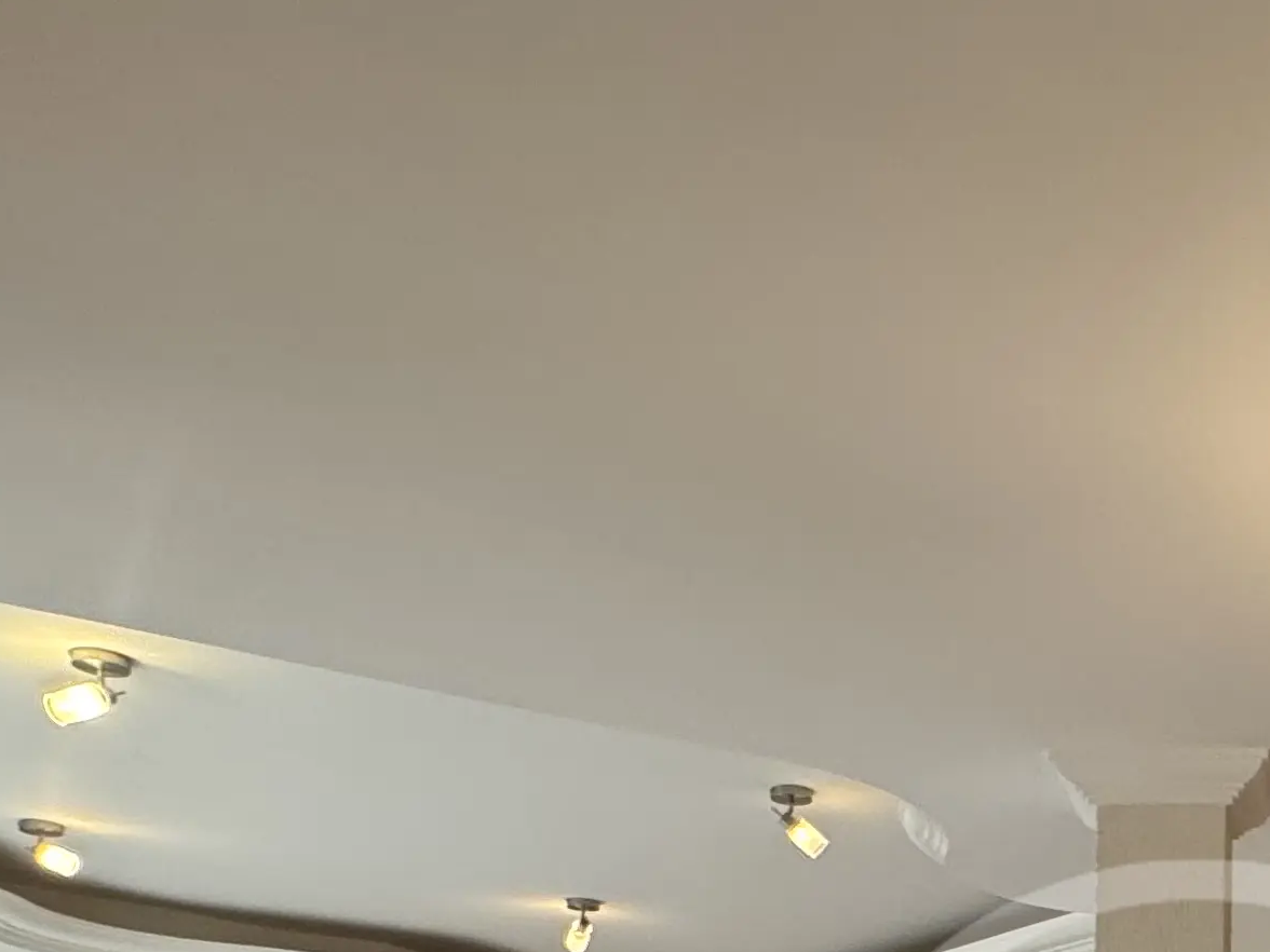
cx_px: 1199
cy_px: 1286
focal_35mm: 48
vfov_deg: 25.4
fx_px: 1761
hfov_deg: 36.6
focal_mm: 2.22
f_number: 2.2
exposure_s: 1/60
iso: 250
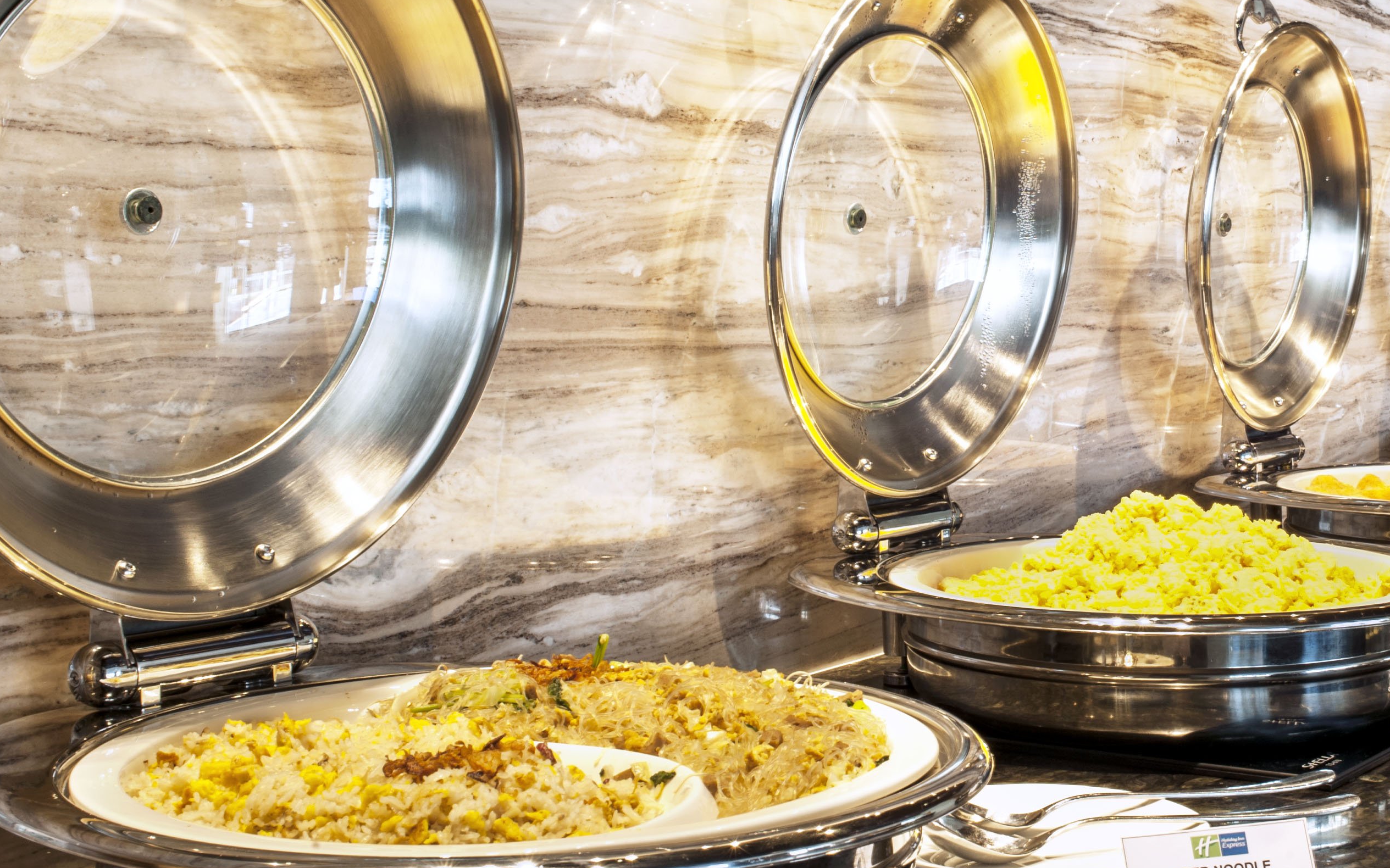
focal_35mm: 60
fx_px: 2273
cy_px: 333
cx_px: 1019
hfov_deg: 33.4
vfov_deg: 21.6
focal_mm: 35
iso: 200
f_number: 20
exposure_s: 4
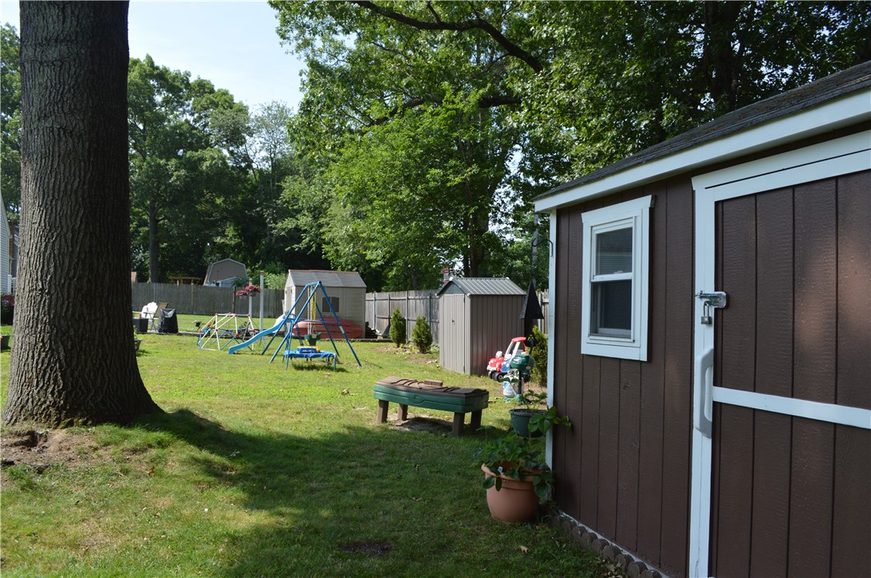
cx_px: 436
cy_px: 289
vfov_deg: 47.8
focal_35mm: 27
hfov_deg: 67.4
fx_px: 652
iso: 100
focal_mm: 18
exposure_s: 1/160
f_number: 6.3
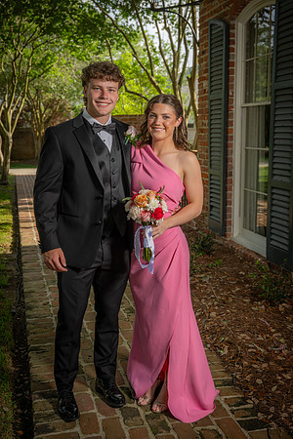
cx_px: 146
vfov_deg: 45.4
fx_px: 525
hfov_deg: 31.2
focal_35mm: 43
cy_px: 220
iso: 100
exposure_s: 1/160
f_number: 5.6
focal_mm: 43
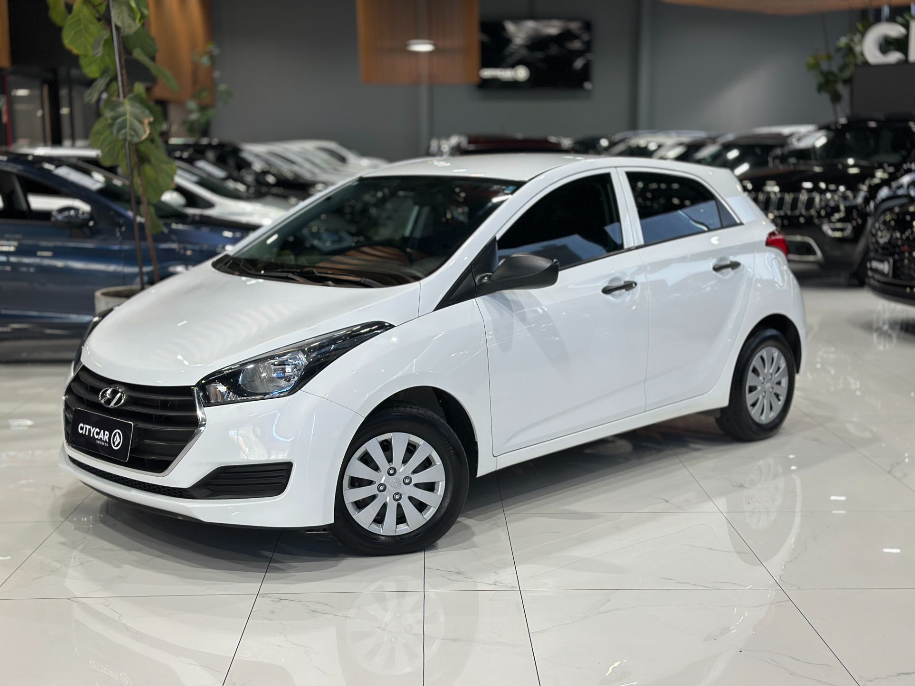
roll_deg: +0.0
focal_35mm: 48
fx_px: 1269
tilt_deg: -9.7
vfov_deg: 30.3
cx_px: 458
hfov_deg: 39.7
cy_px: 343
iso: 80
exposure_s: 1/124
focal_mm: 6.86
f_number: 1.78
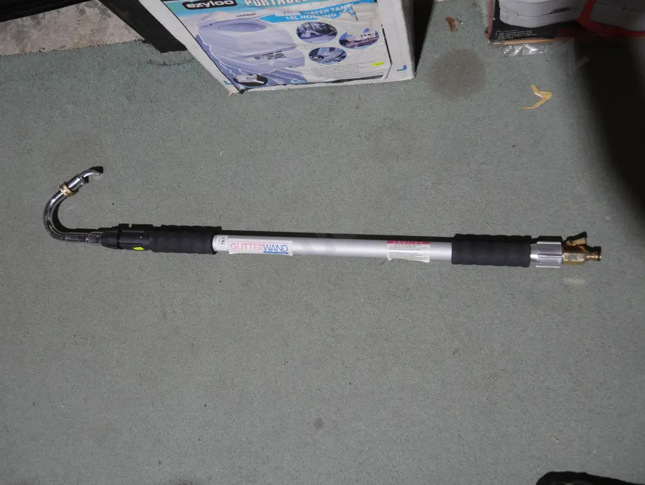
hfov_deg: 53.9
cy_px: 242
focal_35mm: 34
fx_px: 634
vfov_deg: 41.8
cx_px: 322
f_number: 4
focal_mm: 17
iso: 320
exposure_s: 1/60
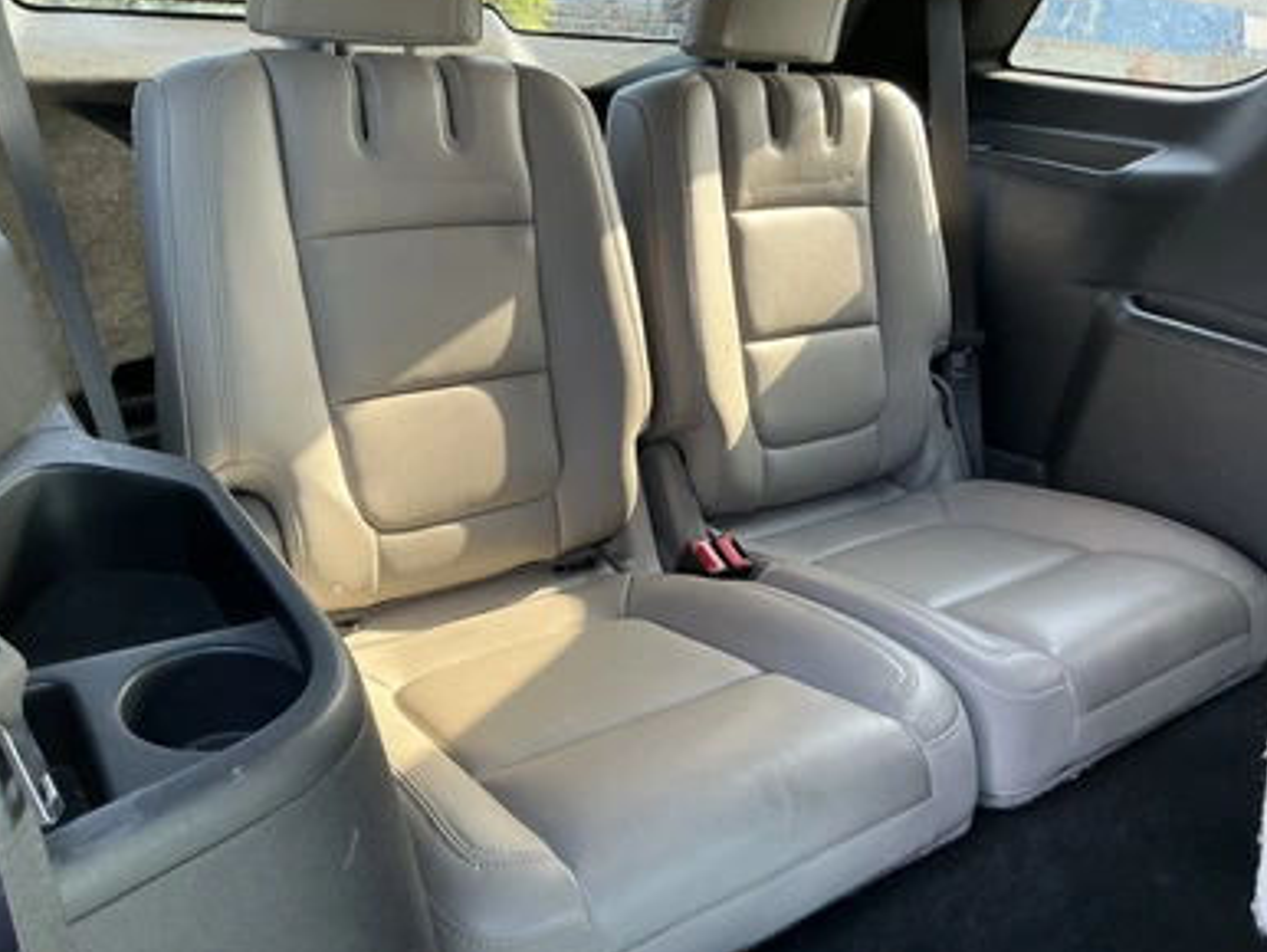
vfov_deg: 48.3
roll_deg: -4.6
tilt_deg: -22.0
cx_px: 617
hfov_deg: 61.6
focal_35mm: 29
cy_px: 469
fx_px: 1062
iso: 64
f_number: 1.8
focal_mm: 3
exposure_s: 1/78
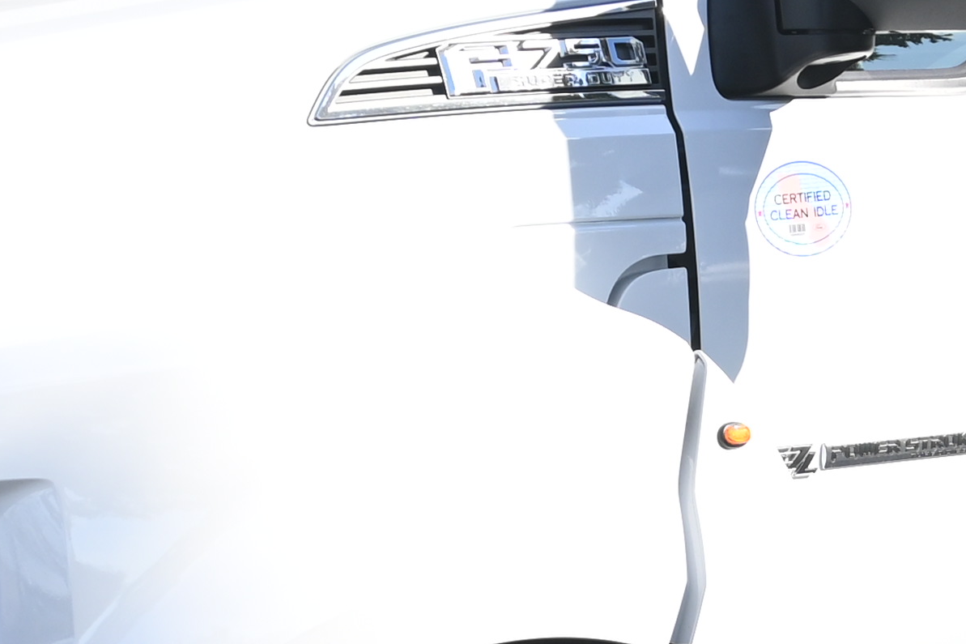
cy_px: 787
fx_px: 5728
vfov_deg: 6.4
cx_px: 618
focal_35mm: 214
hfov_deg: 9.6
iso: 100
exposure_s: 1/320
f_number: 6.3
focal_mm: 30.5
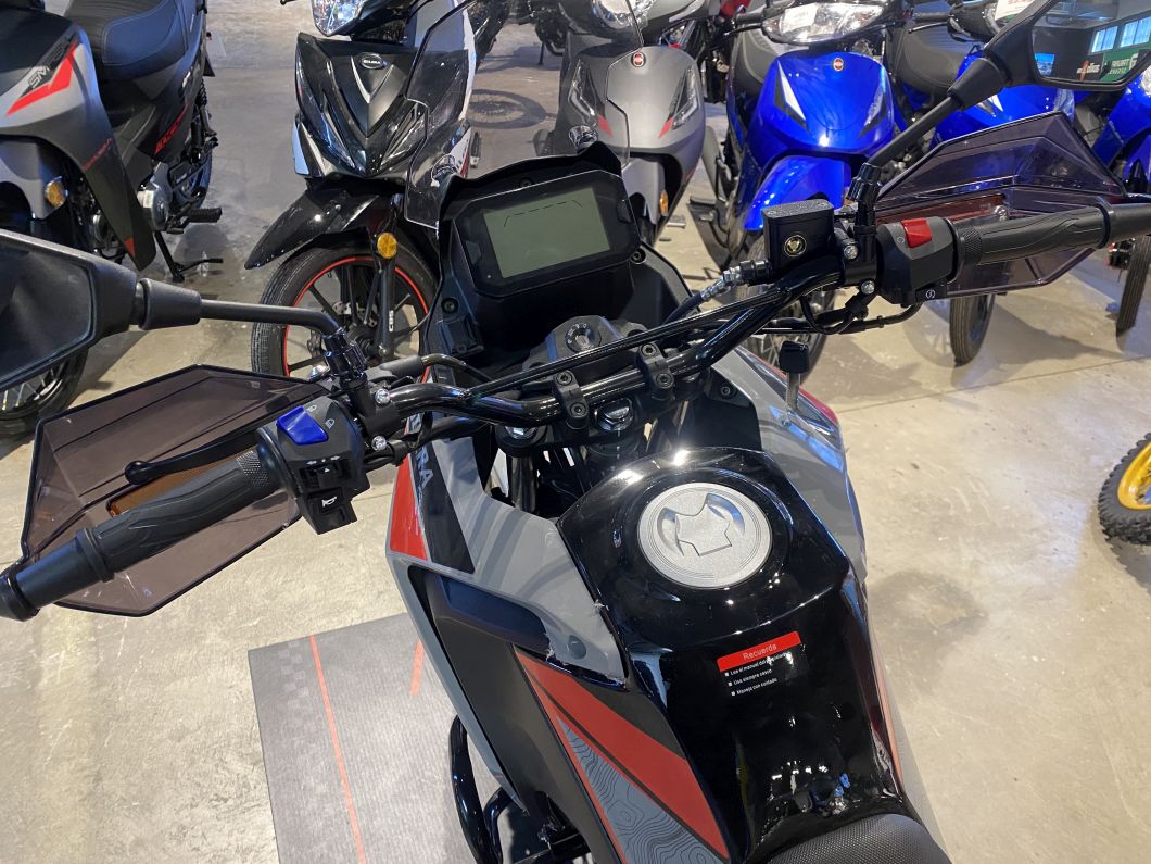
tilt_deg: -36.2
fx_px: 865
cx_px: 576
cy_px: 432
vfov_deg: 53.1
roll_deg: -7.1
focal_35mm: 26
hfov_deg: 67.3
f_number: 1.8
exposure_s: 1/50
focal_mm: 4.25
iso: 200
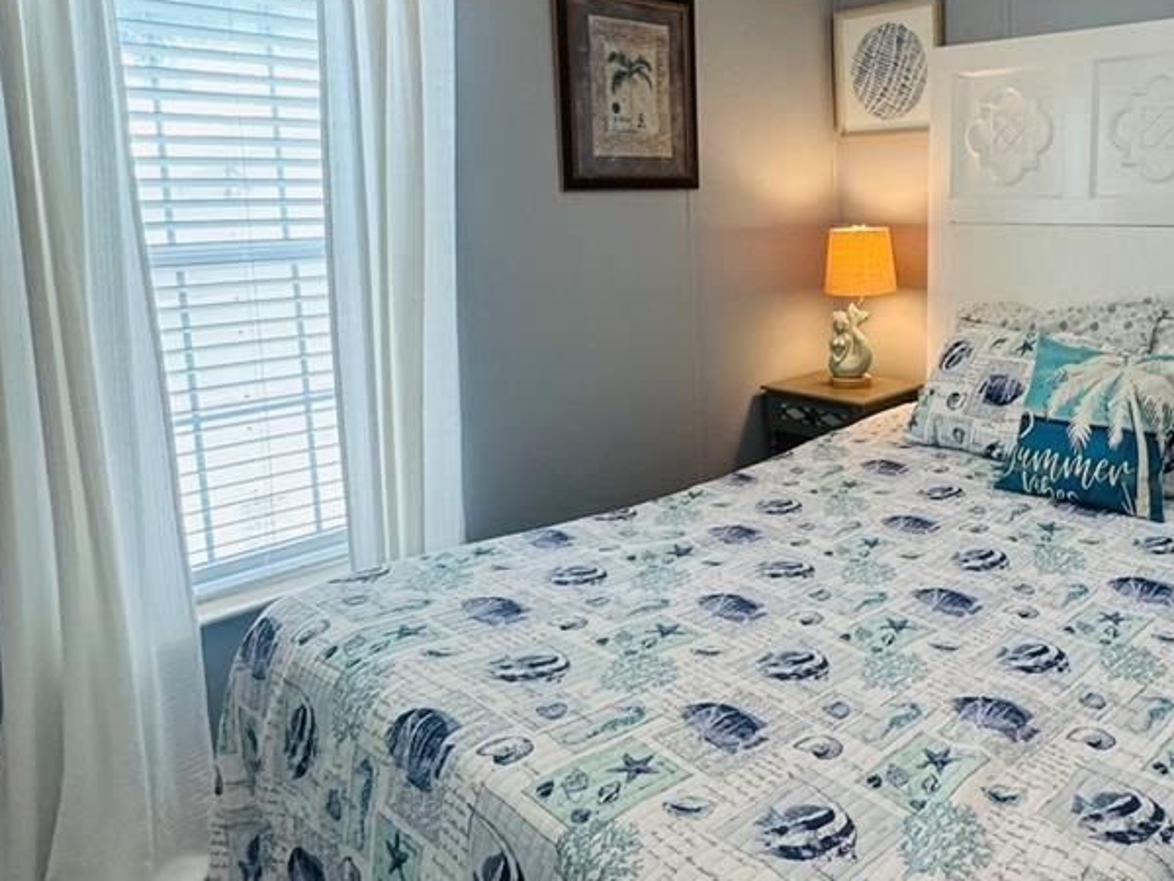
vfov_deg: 49.0
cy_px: 301
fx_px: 950
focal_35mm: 28
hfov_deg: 60.3
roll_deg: +0.3
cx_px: 869
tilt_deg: -6.2
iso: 320
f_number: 2.2
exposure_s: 1/120
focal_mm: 2.22
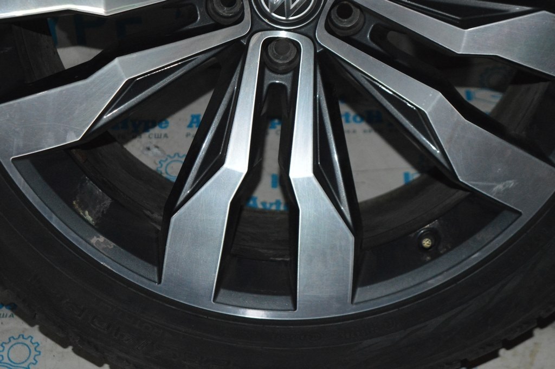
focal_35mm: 82
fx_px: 1271
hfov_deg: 24.6
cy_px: 184
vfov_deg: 16.5
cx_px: 278
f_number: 5.6
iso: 3200
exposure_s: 1/60
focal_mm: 55
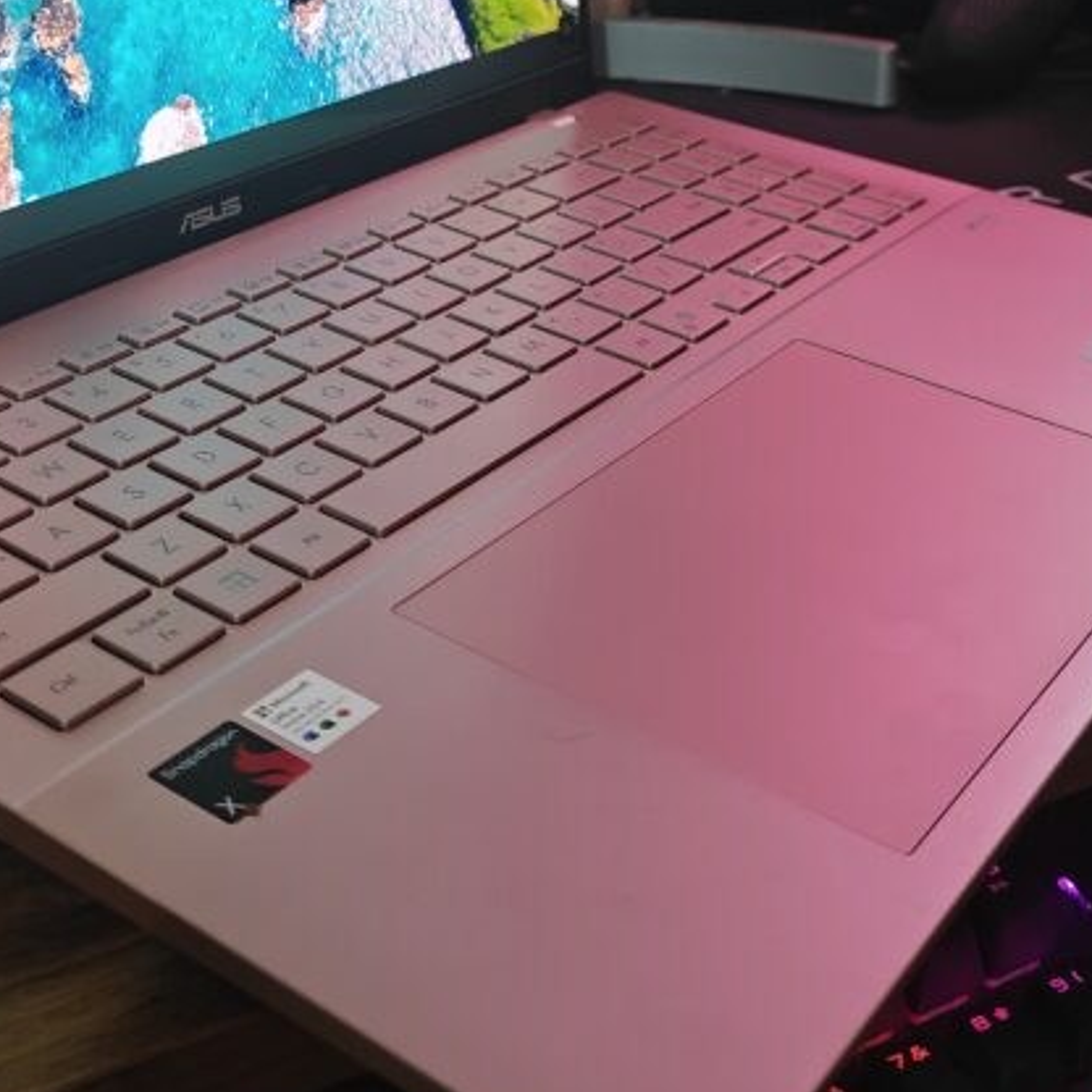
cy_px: 110
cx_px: 533
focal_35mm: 50
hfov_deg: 34.0
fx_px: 1785
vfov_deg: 32.4
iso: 1600
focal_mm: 6.06
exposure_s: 1/100
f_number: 1.6
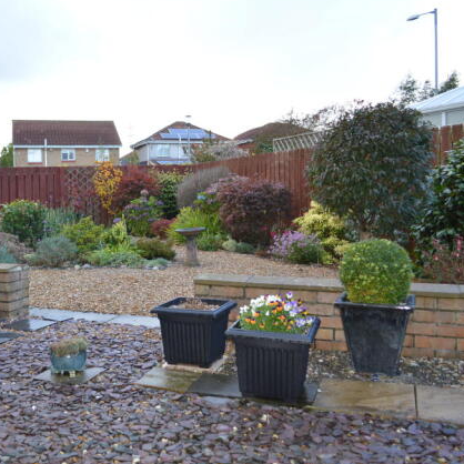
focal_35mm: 36
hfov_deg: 45.4
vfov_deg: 46.0
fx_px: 546
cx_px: 158
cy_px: 225
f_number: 3.5
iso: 100
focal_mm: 18
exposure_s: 1/60
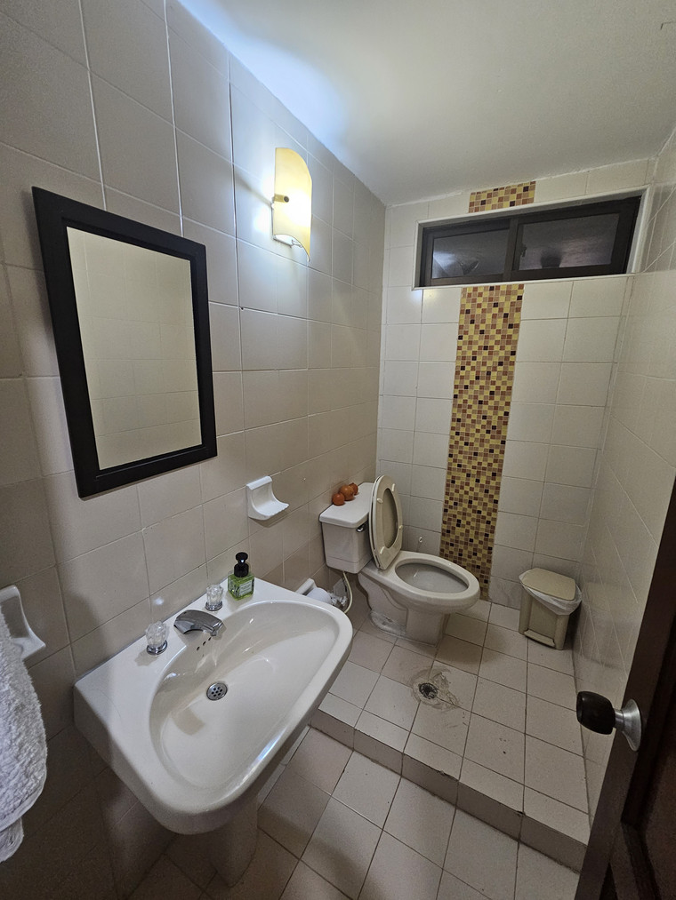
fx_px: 338
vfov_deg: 106.2
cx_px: 338
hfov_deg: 89.9
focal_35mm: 13
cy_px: 450
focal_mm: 2.2
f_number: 2.2
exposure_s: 1/40
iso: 320
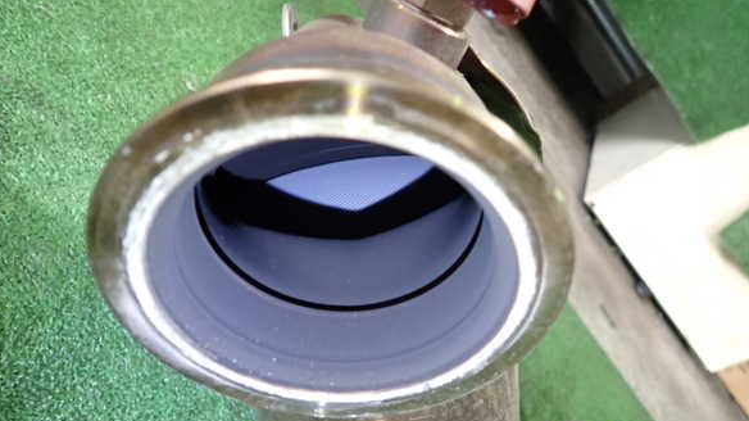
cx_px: 376
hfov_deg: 67.9
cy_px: 246
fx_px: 556
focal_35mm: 28
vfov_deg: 41.3
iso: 250
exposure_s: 1/30
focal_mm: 4.5
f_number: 2
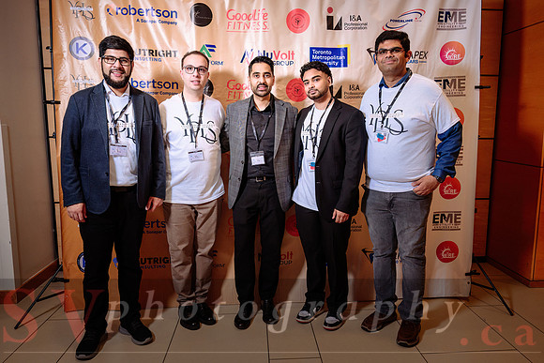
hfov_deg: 66.0
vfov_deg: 46.9
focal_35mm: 28
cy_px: 178
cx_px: 288
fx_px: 419
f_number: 4
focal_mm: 24
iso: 500
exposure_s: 1/160
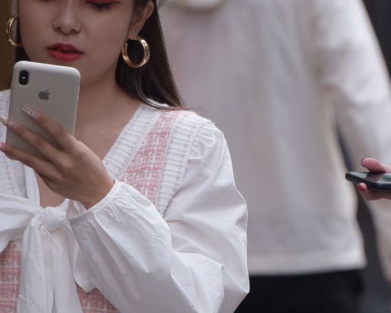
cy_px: 431
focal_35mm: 863
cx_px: 571
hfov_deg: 2.2
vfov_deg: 1.8
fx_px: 9987
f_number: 4
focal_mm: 200
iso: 640
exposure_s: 1/800
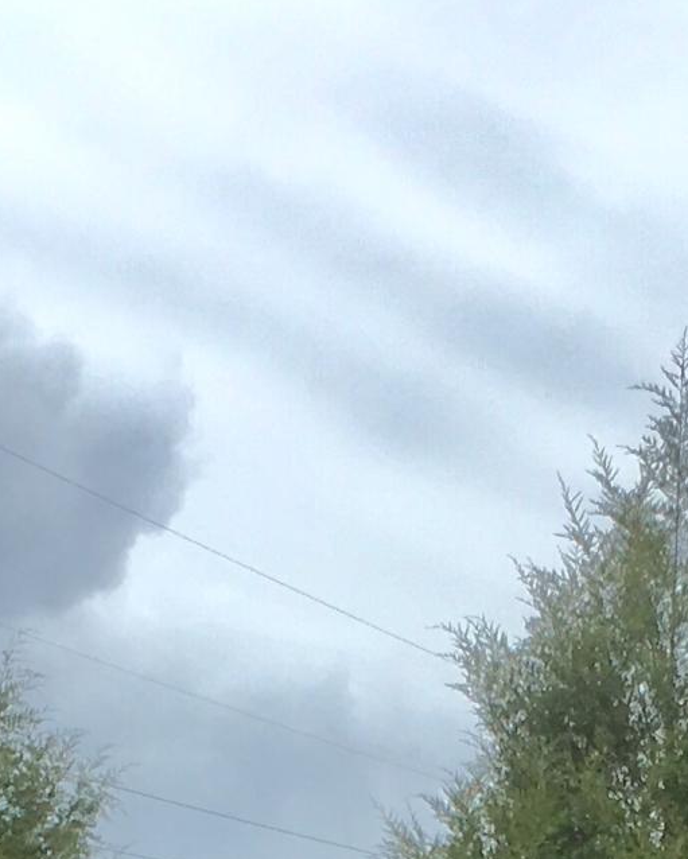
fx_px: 3383
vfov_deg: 13.3
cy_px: 1464
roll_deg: -0.7
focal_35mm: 133
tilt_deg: +3.0
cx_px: 439
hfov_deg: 11.6
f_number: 2.2
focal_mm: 4.15
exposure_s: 1/635
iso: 25
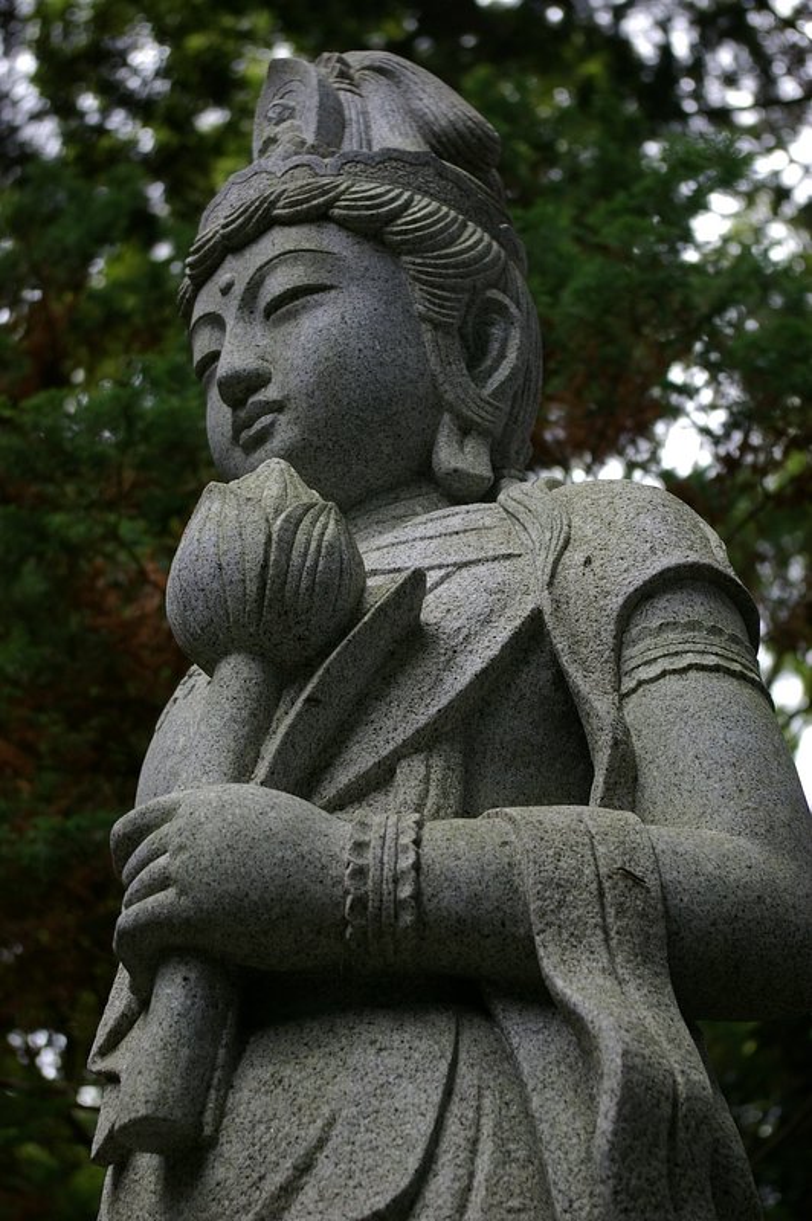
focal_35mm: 82
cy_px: 610
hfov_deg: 16.5
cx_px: 406
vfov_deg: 24.6
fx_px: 2796
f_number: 5.6
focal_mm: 55
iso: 200
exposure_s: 1/90
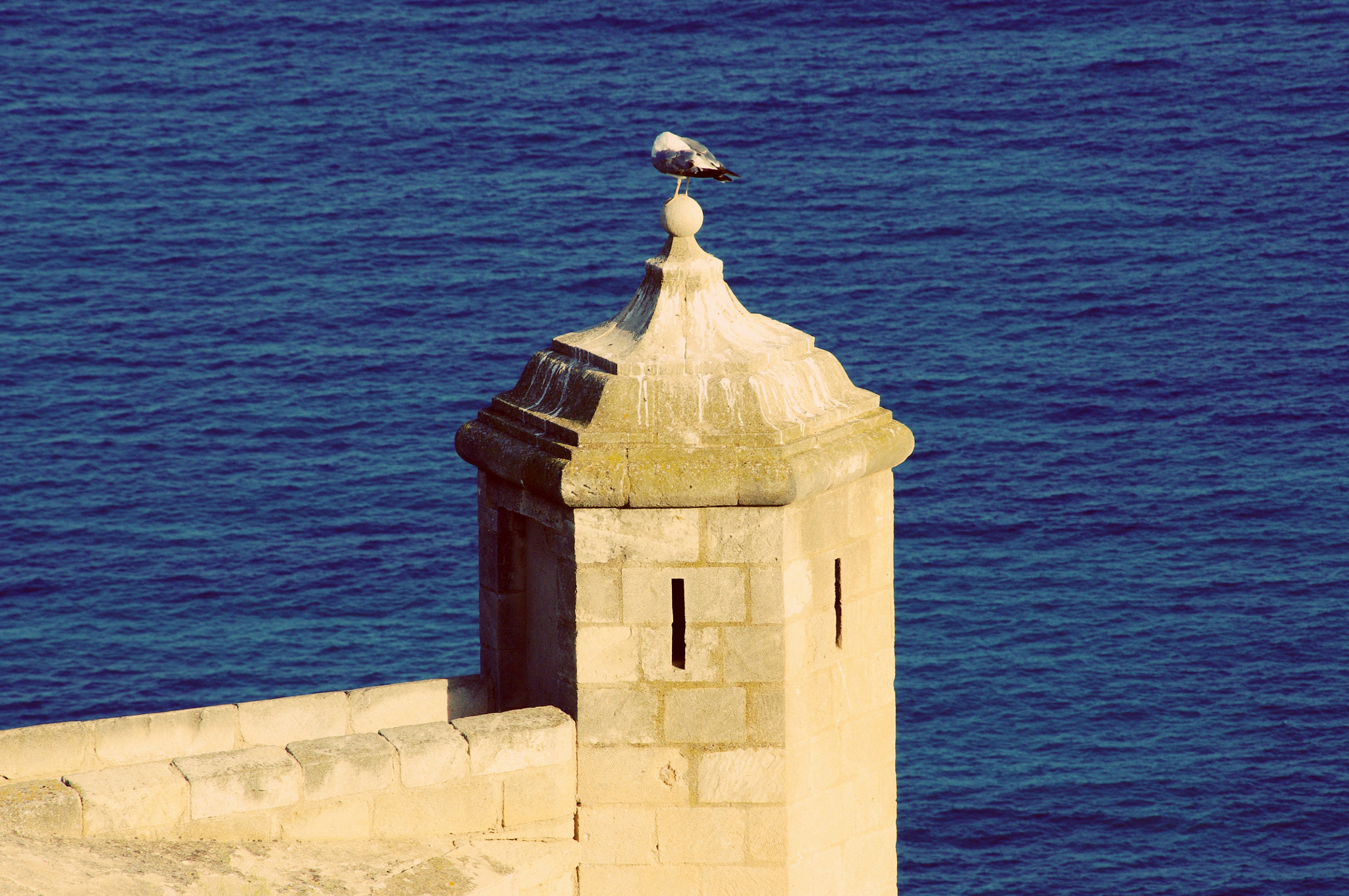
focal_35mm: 315
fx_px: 11789
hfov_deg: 6.5
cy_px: 448
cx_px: 674
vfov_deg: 4.4
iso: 400
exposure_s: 1/400
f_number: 13
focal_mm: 210
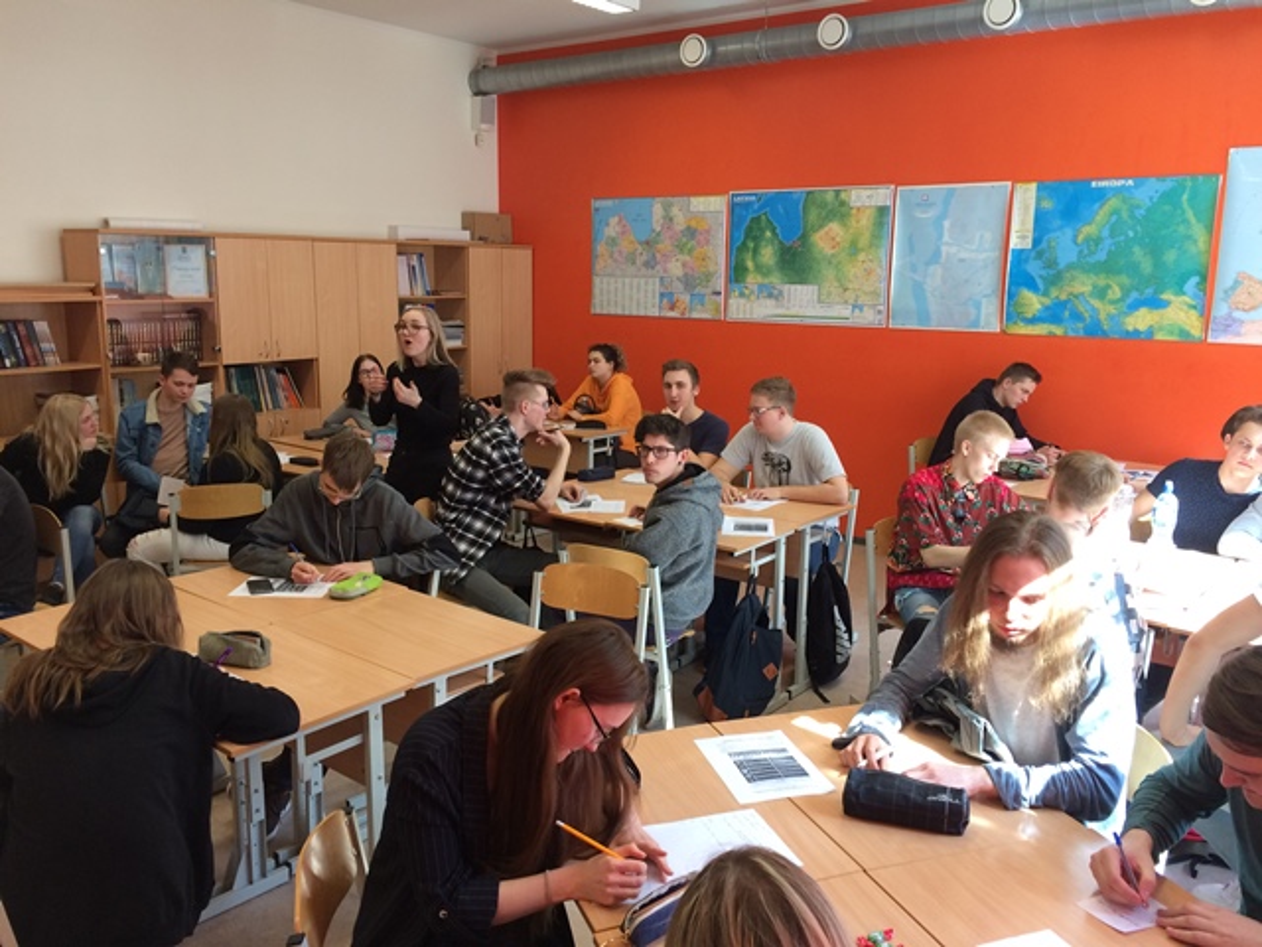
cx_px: 631
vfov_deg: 48.2
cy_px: 474
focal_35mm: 29
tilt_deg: -13.8
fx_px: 1057
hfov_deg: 61.7
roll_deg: -1.2
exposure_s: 1/33
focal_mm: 4.15
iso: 50
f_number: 2.2
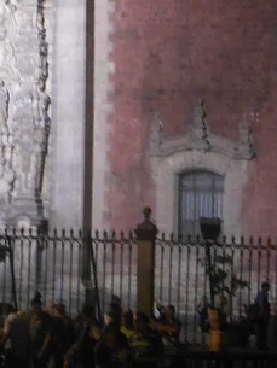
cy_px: -5
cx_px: -16
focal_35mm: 175
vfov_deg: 11.2
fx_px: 1866
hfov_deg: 8.4
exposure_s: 1/10
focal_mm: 8.9
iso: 400
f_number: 4
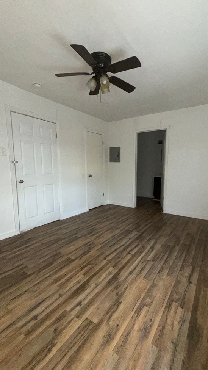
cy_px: 187
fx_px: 157
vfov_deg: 99.4
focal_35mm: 16
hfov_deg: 66.7
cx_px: 121
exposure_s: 1/60
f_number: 2.2
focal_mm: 2.22
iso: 250
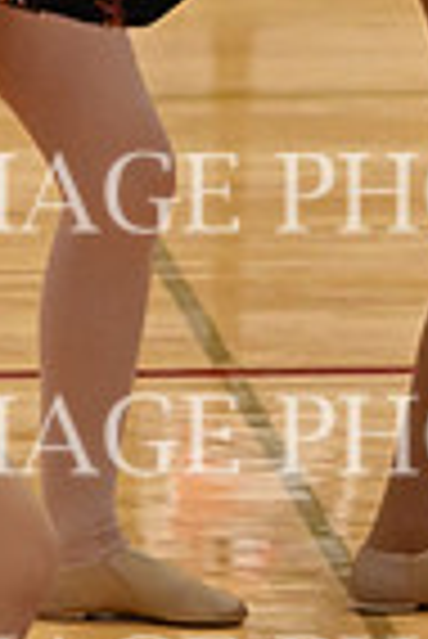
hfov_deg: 1.2
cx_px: 246
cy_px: 72
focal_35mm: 1167
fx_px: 20759
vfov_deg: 1.8
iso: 5000
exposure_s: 1/400
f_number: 4
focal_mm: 190
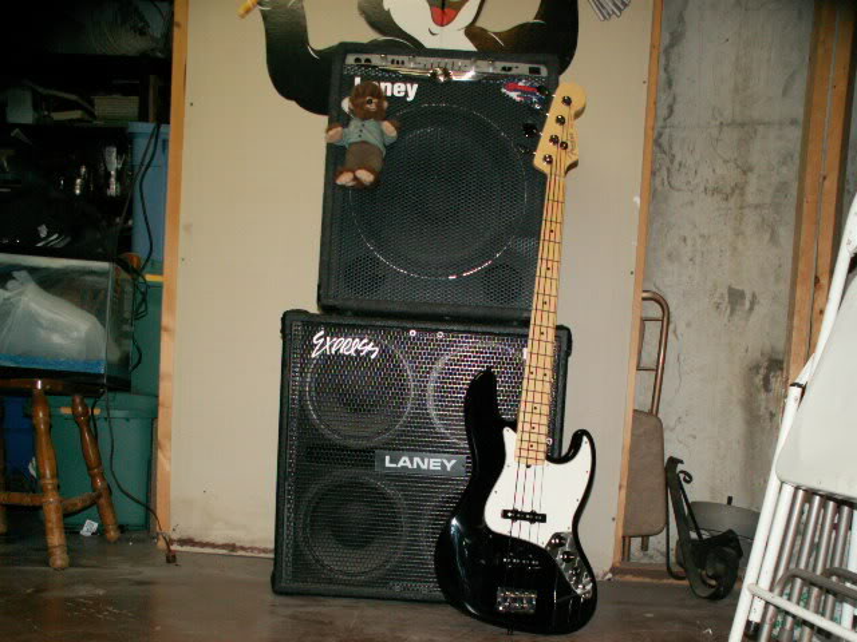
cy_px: 321
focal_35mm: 35
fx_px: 867
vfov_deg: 40.7
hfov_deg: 52.6
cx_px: 428
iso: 160
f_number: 2.8
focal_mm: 5.86
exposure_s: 1/40
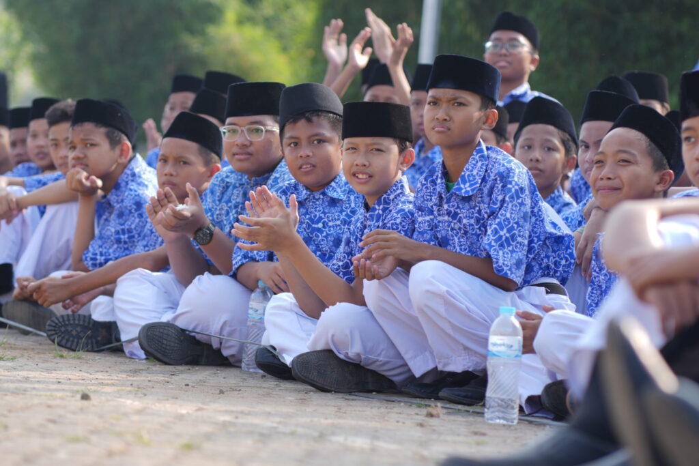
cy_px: 233
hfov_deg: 16.1
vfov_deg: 10.8
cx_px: 350
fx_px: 2466
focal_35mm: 127
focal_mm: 85
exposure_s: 1/320
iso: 50
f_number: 2.8
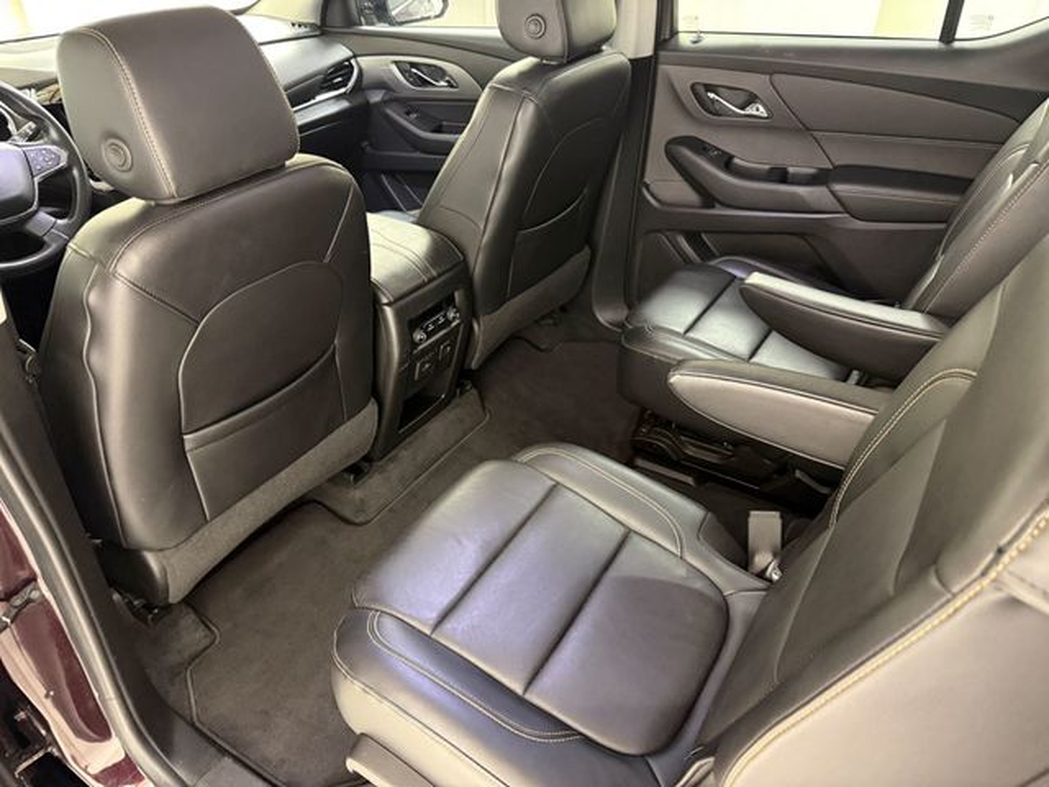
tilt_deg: -33.8
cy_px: 394
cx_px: 524
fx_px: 727
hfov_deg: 71.6
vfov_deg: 56.8
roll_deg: +0.9
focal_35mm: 24
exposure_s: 1/30
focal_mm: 6.76
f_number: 1.78
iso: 800
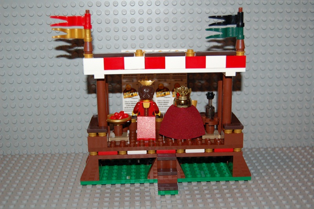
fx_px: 444
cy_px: 104
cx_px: 157
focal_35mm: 51
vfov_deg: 26.4
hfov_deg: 38.9
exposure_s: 1/60
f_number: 4.5
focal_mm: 34
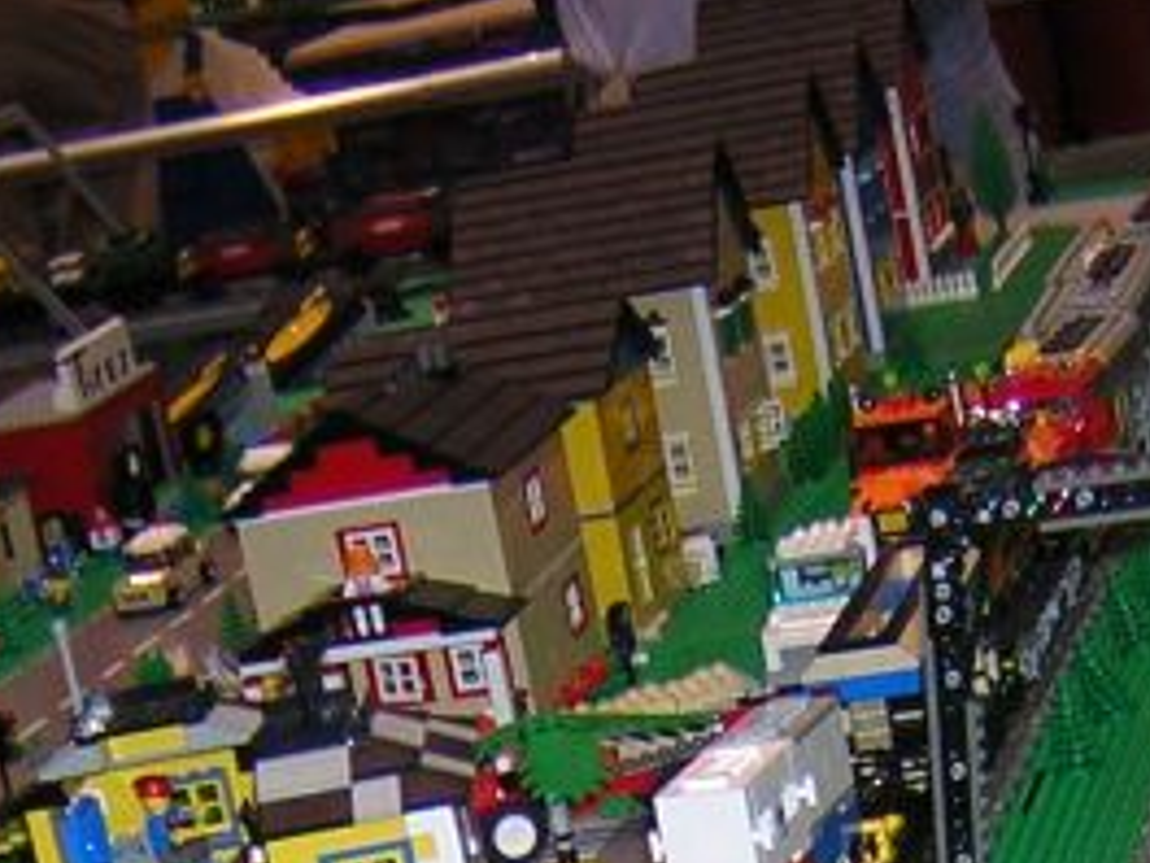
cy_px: 1216
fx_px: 3621
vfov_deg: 13.0
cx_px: 640
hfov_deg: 18.0
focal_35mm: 109
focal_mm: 4.7
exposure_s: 1/60.1
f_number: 2.6
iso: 100
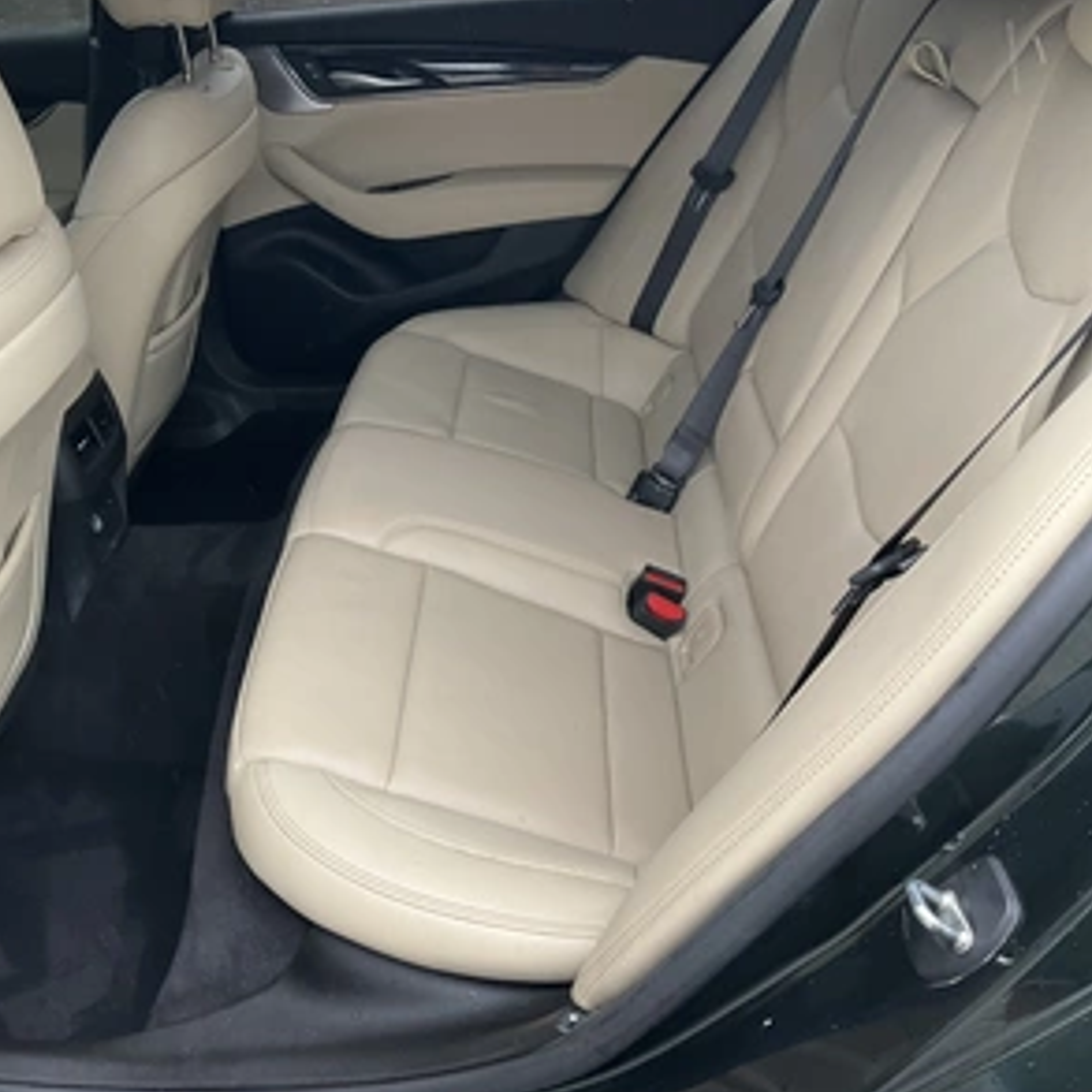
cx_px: 350
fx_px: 1249
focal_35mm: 35
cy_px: 544
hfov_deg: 46.4
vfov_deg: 47.2
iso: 40
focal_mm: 3
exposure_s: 1/122
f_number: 1.8
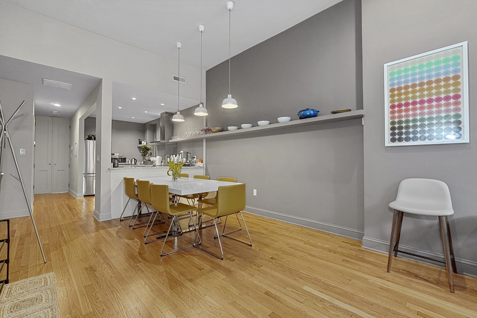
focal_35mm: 16
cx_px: 238
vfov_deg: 74.6
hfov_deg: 97.6
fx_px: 209
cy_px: 159
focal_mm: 10.5
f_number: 8
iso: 640
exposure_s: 1/4
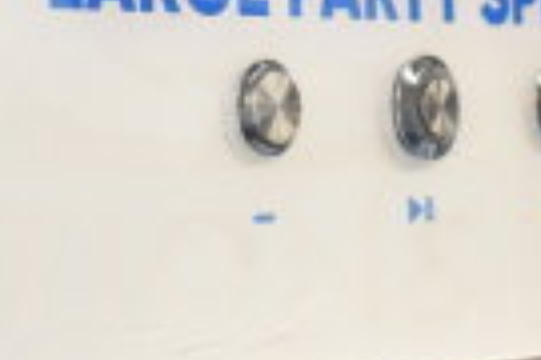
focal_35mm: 163
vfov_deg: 8.4
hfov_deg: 12.5
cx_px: 64
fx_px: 2449
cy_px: 46
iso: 720
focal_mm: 24
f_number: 3.8
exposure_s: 1/40
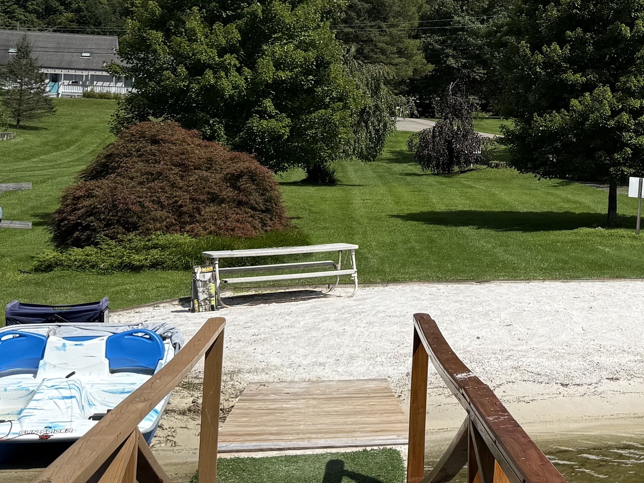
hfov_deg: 29.2
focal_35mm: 62
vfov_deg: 23.3
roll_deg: -1.4
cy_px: 100
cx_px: 639
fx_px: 1154
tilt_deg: +7.1
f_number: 1.78
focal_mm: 6.76
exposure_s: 1/5714
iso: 80
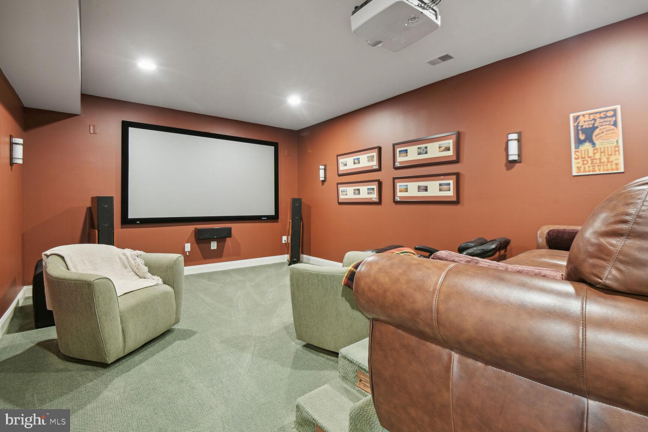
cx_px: 324
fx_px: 288
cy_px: 216
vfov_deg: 73.7
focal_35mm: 16
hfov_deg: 96.7
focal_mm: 16
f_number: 8
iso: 200
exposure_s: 2
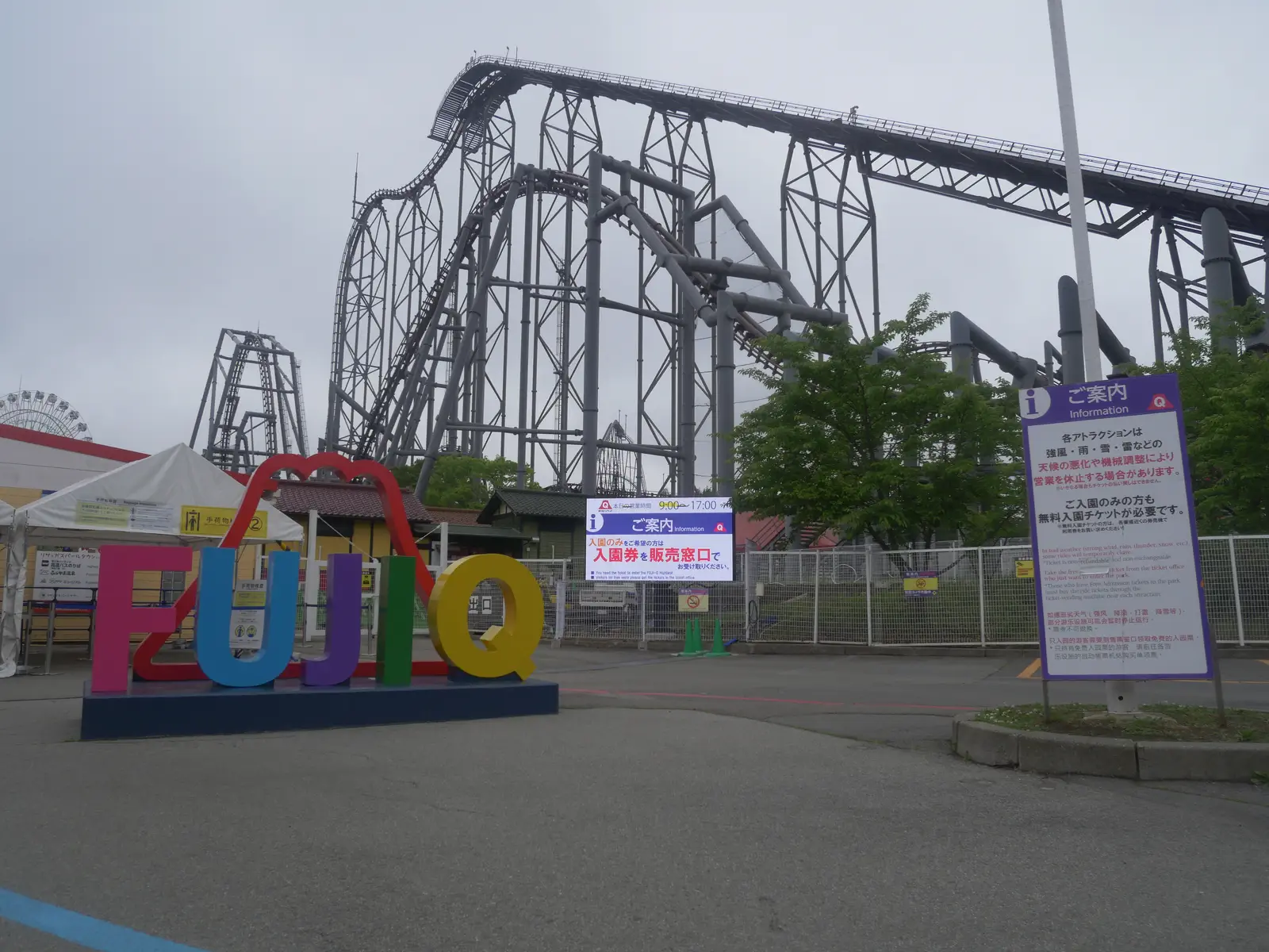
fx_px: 880
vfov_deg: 56.8
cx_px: 634
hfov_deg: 71.6
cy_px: 476
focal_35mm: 24
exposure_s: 1/400
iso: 200
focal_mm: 12
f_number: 5.6
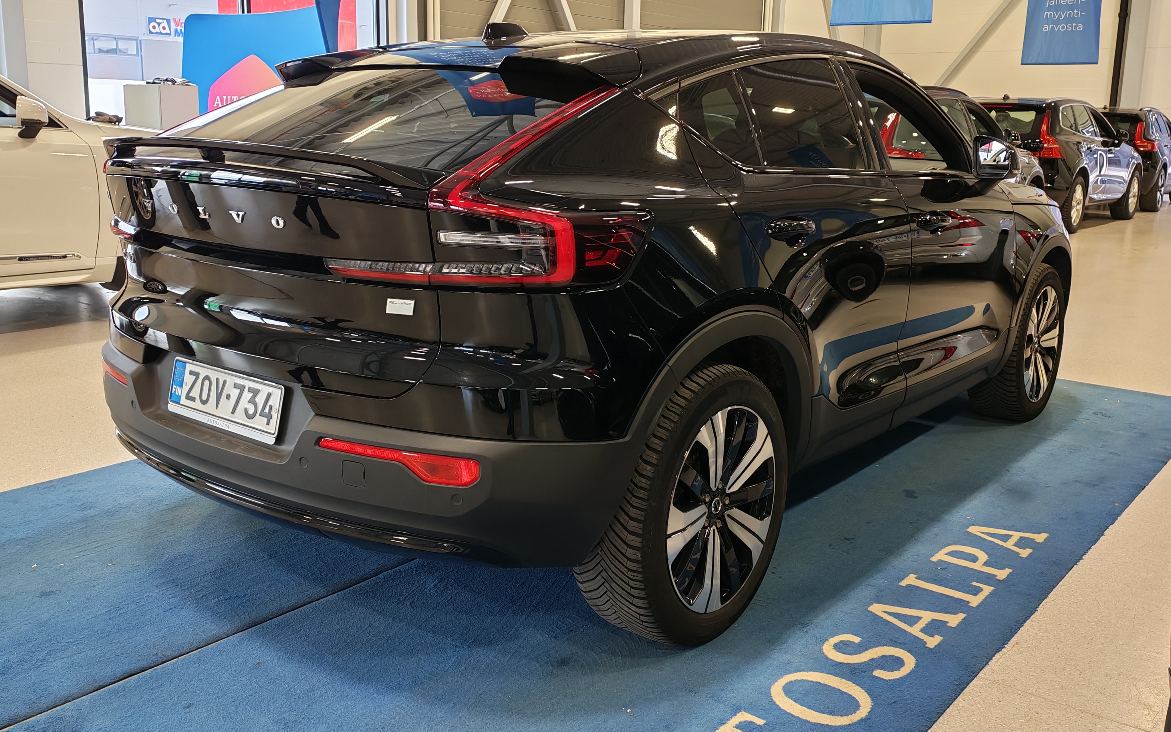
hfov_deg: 55.3
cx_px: 586
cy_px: 330
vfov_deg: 36.3
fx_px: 1117
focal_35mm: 35
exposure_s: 1/100
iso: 160
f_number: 1.9
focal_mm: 6.12
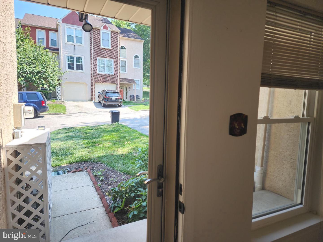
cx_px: 162
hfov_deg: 73.9
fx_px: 215
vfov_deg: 58.9
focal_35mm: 23
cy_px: 121
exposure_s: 1/180
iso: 20
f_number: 1.8
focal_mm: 6.4
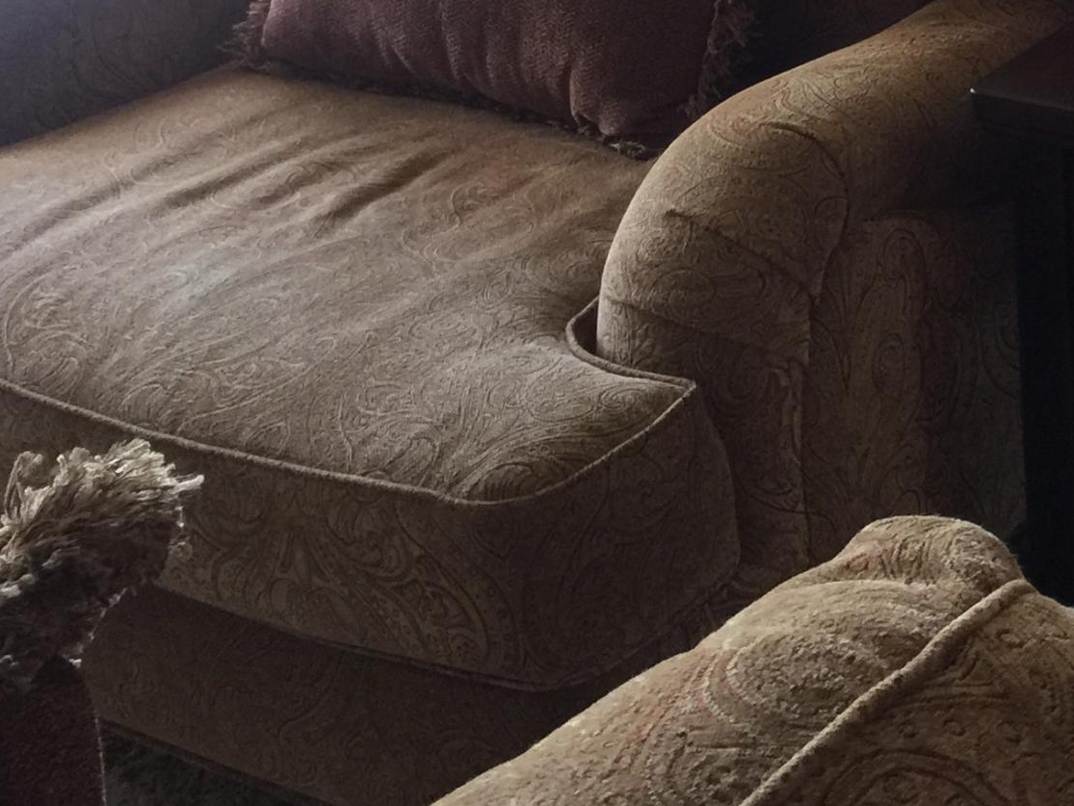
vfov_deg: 17.8
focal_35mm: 78
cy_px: -218
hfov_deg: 22.7
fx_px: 2421
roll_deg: +1.2
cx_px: 1330
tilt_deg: -15.9
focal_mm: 4.15
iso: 40
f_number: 2.2
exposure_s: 1/15
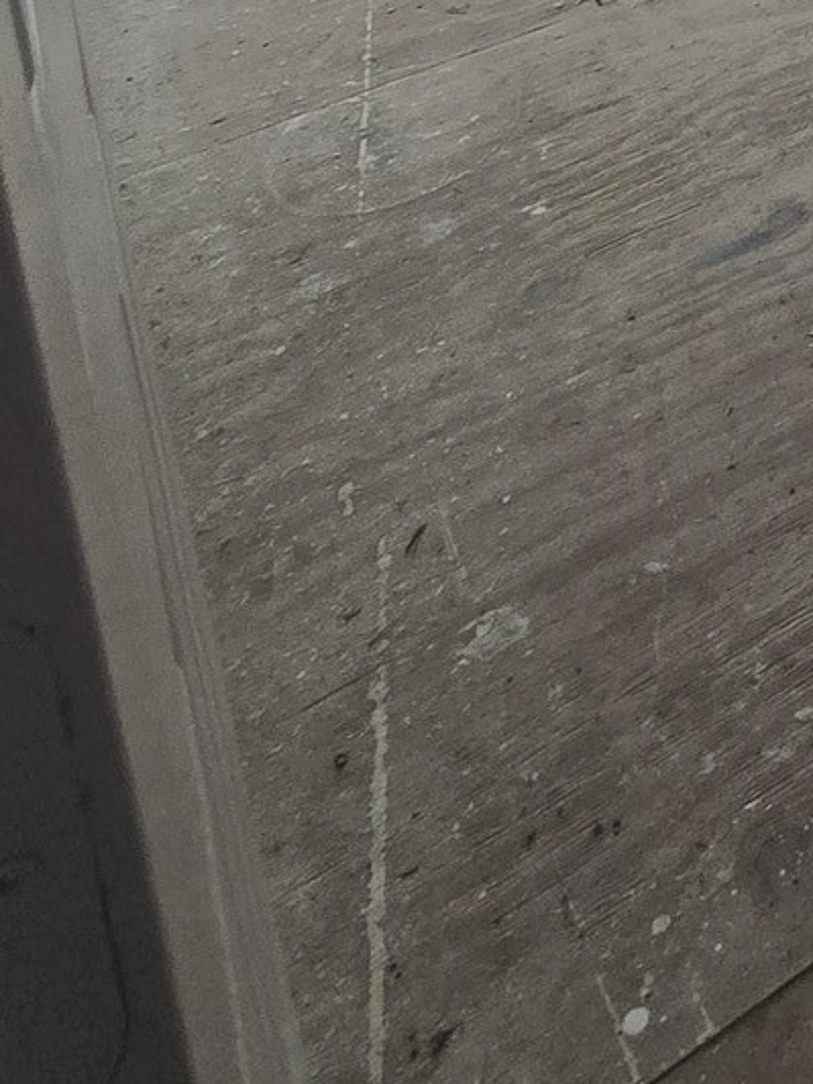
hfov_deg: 22.8
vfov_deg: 25.8
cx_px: 1271
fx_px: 1566
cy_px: -624
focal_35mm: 50
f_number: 2.2
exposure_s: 1/60
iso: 125
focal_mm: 2.2
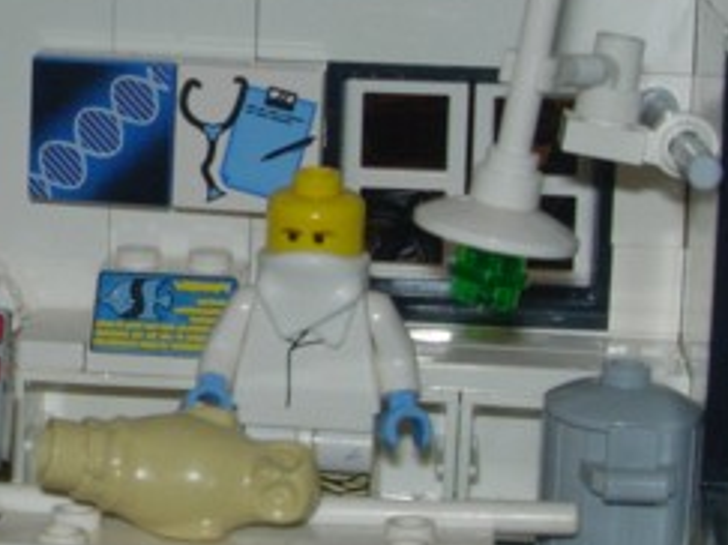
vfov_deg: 11.8
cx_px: 45
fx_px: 2628
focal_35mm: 125
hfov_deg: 15.6
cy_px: 183
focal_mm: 7.8
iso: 79
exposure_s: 1/64
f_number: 4.8
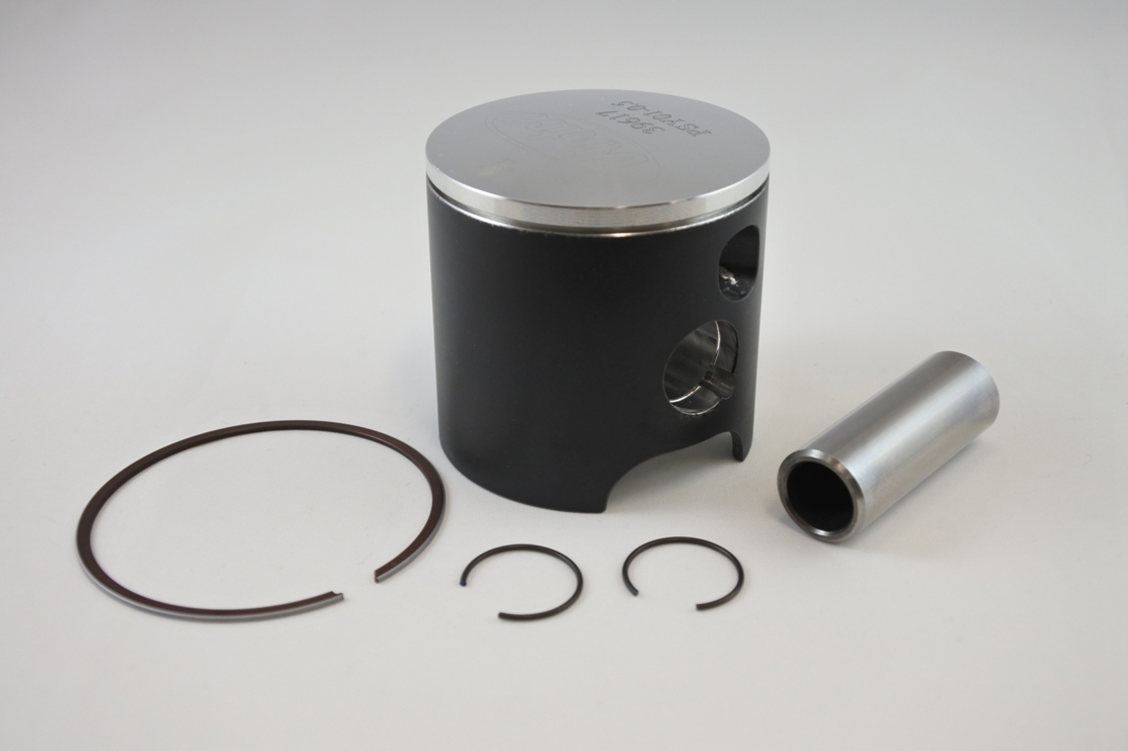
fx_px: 1472
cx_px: 564
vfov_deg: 28.6
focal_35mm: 47
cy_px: 376
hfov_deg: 41.9
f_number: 4.5
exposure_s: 1/125
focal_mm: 17.6
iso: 400
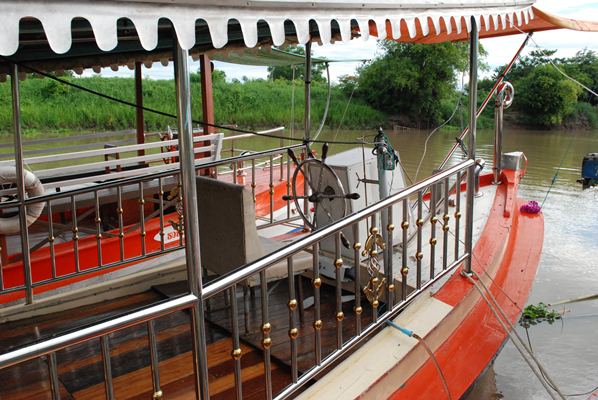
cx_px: 299
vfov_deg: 40.1
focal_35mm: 33
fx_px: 549
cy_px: 200
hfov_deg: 57.2
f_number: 9
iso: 1250
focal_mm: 22
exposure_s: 1/800
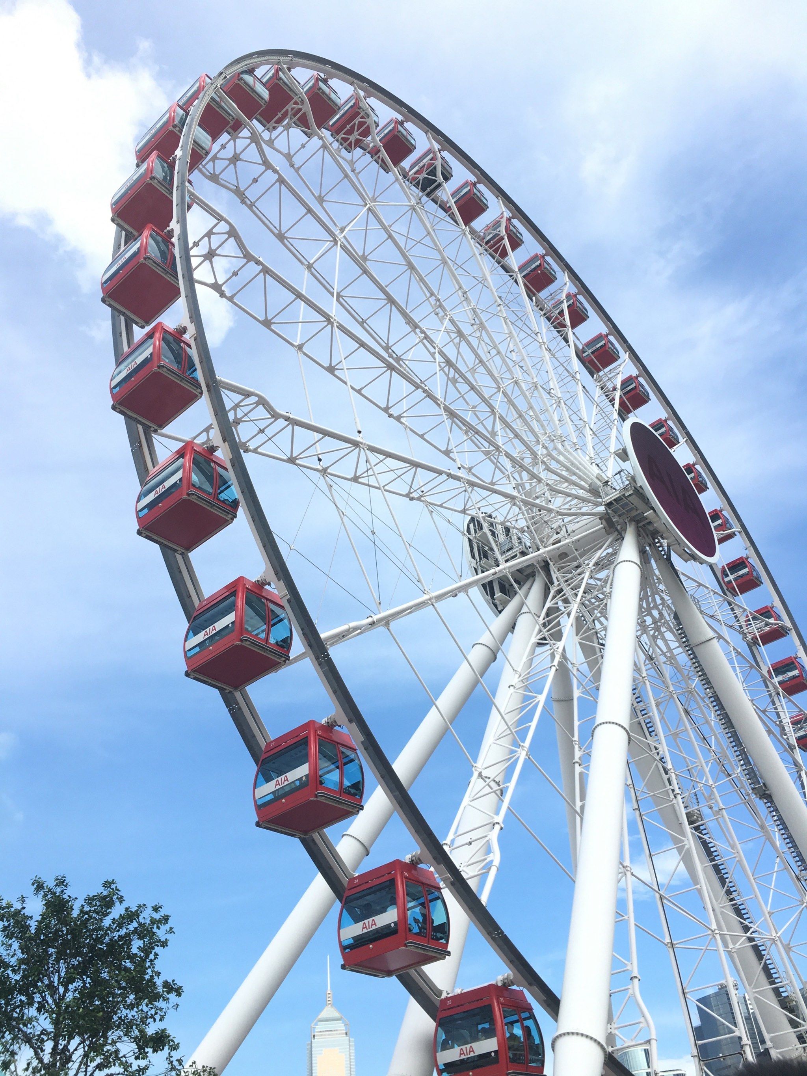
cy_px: 538
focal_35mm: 29
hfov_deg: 48.2
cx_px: 404
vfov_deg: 61.7
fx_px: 901
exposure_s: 1/1068
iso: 25
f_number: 2.2
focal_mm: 4.15
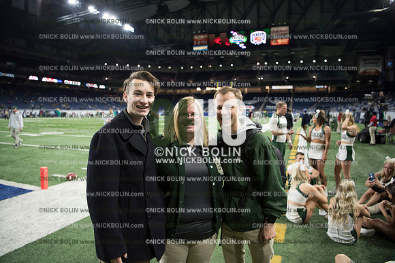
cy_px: 132
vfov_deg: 53.2
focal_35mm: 24
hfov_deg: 73.7
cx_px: 198
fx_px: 263
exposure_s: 1/640
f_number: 2.8
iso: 1250
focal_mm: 24
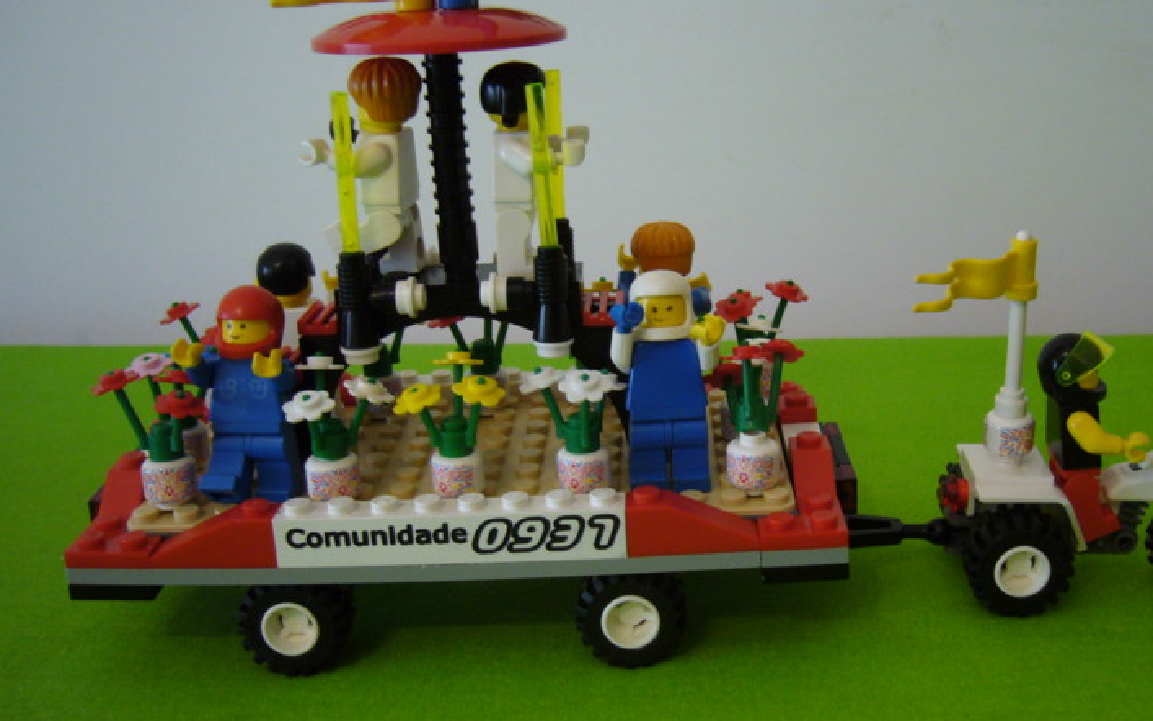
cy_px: 328
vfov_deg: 30.5
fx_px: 1320
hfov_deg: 47.1
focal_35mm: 42
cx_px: 631
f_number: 2.8
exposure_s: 1/15
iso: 200
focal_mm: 5.8
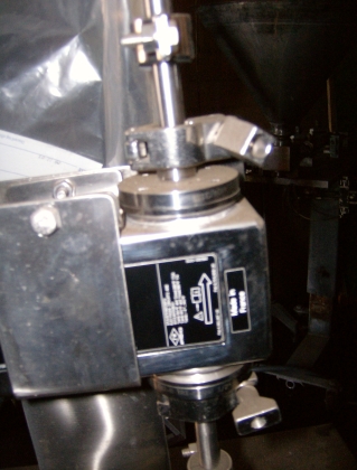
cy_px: 235
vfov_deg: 51.1
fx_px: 491
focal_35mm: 36
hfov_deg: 40.0
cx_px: 178
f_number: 2.8
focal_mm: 6
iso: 200
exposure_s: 1/60
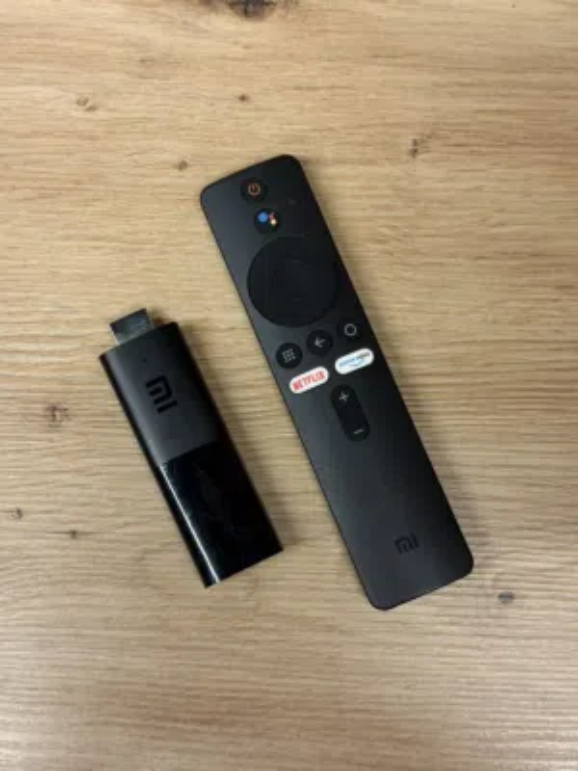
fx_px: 1069
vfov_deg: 39.7
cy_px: 386
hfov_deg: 30.3
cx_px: 289
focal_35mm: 48
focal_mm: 6.76
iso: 160
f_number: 1.78
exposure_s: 1/50
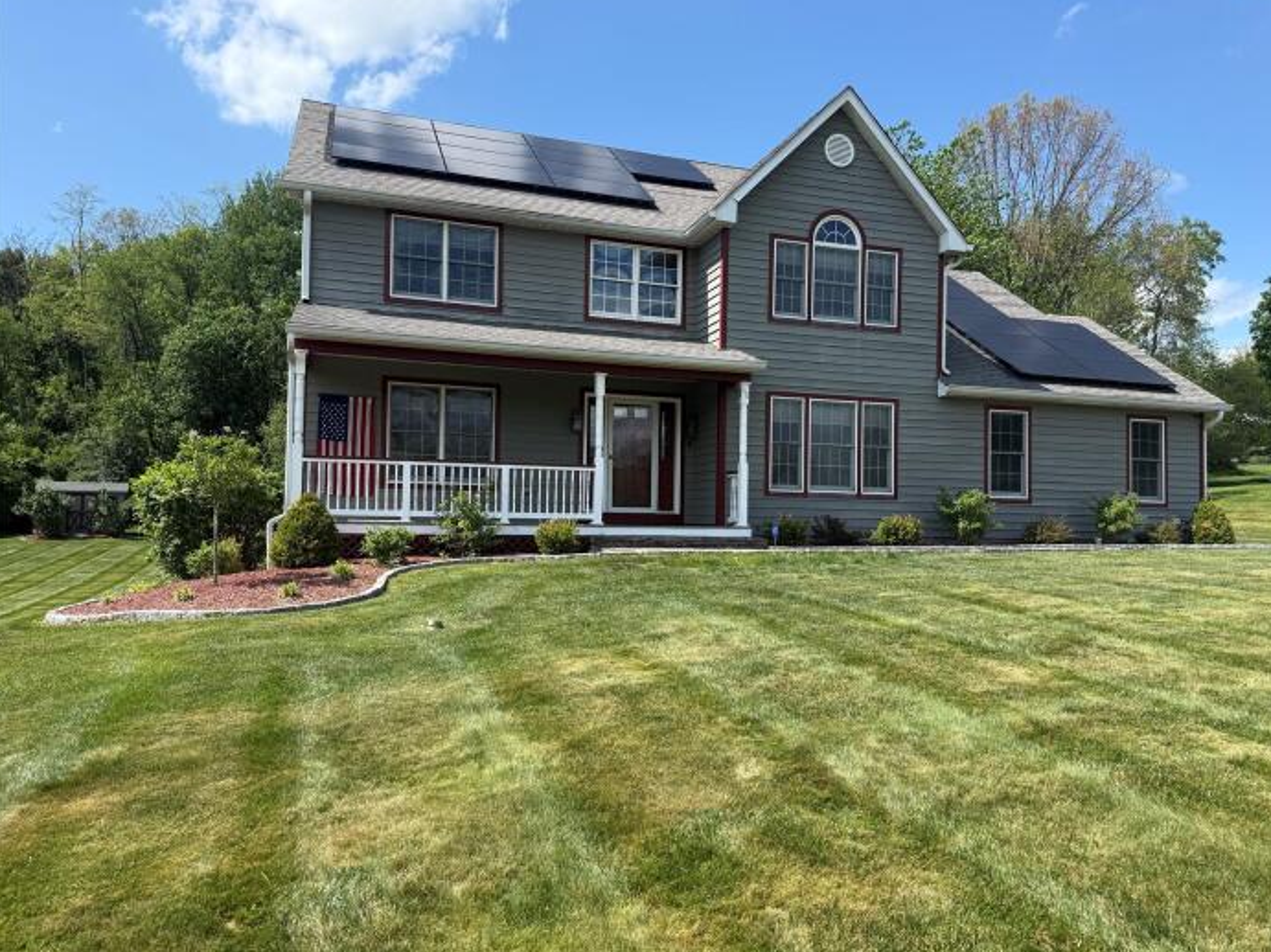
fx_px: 918
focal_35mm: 25
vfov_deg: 54.9
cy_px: 482
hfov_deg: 69.4
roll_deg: -1.0
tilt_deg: +3.6
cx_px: 657
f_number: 1.78
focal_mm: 6.76
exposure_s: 1/3279
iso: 80
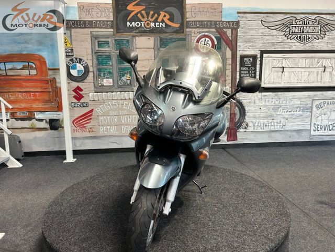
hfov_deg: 67.3
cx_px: 168
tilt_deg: -8.9
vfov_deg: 53.1
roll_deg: +0.5
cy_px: 126
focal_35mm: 26
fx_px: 252
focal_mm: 5.7
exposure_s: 1/100
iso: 80
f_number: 1.5
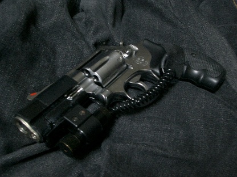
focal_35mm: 49
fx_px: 335
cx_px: 118
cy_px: 88
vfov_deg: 29.7
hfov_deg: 38.9
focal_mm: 8.2
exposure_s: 1/8
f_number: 3.1
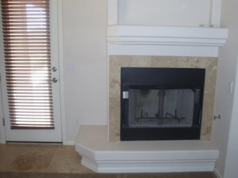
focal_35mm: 41
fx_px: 282
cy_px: 95
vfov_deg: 35.1
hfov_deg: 45.8
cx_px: 123
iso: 200
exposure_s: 1/60
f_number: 2.9
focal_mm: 6.3
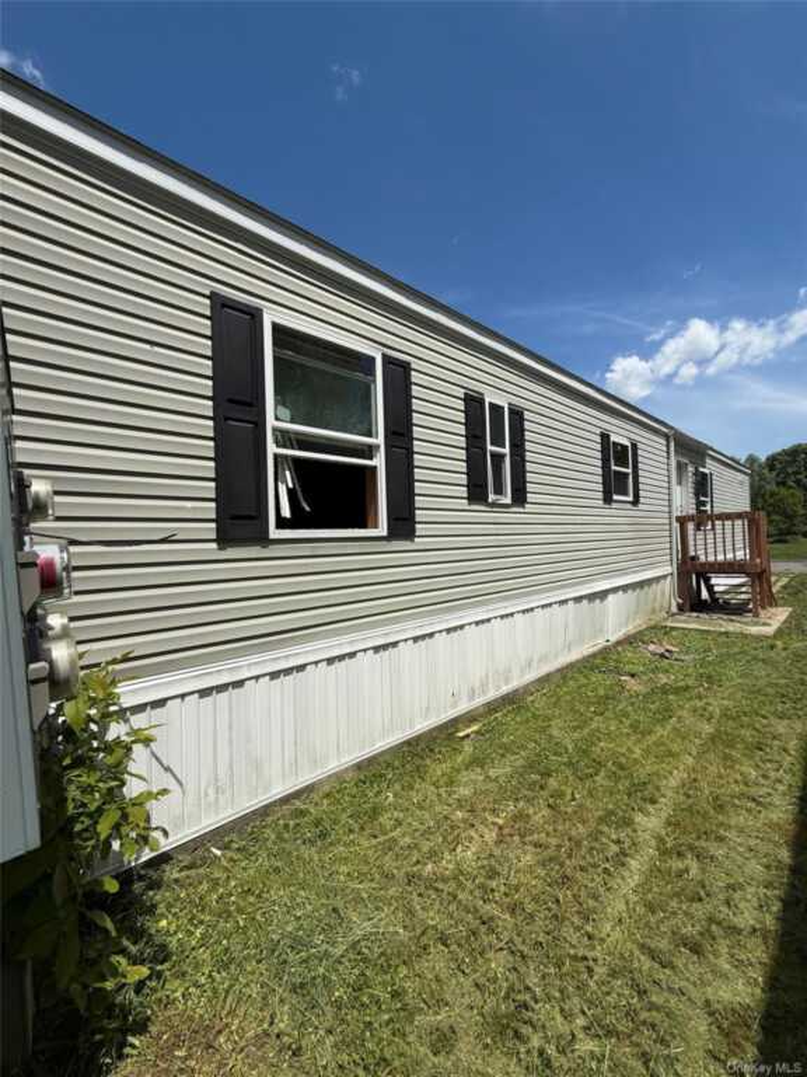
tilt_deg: +1.6
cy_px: 538
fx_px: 435
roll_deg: +0.8
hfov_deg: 85.7
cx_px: 404
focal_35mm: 14
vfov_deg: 102.1
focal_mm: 2.22
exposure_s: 1/4425
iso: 50
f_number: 2.2
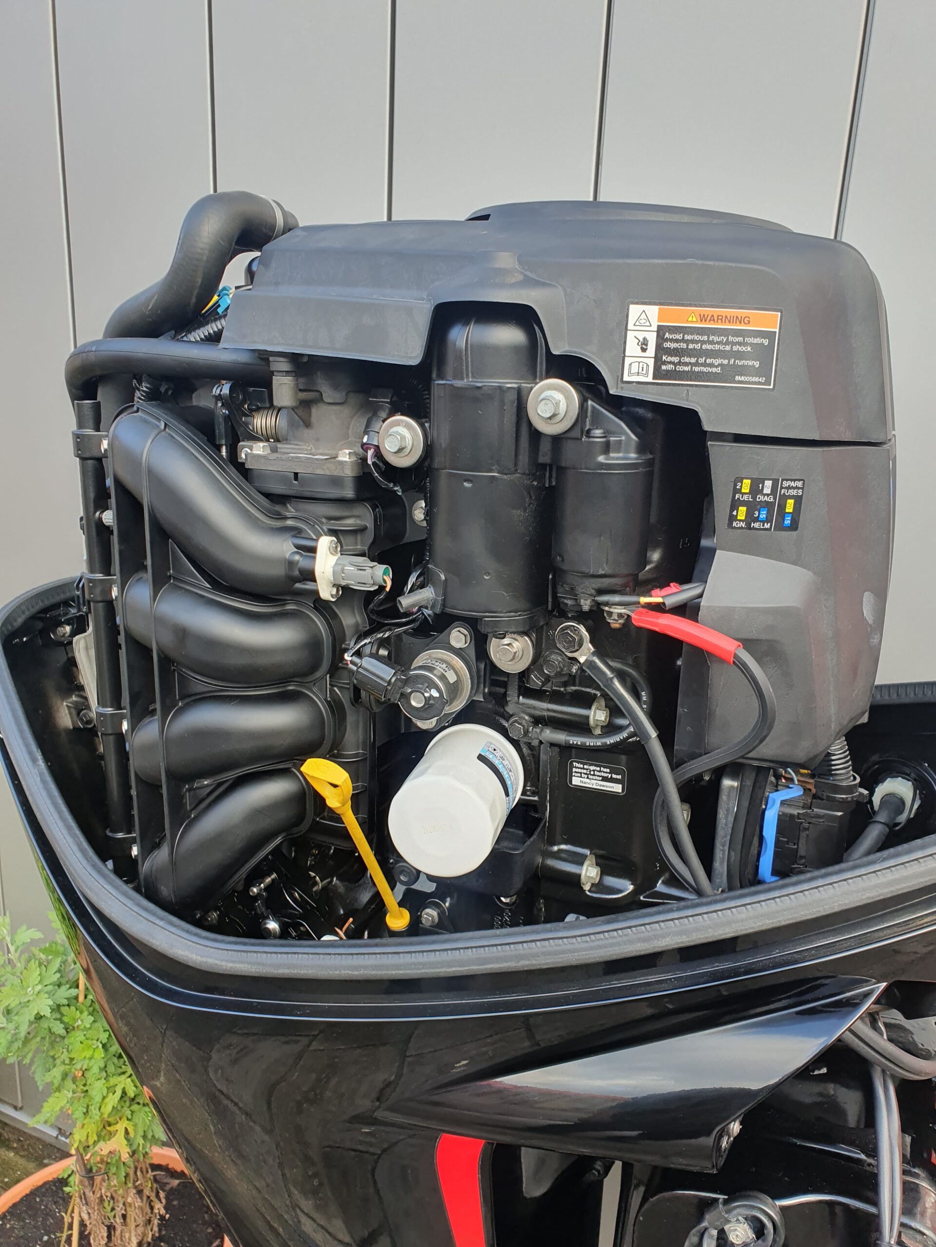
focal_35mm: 26
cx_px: 468
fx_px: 937
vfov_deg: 67.3
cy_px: 624
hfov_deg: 53.1
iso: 50
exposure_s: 1/142
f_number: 2.4
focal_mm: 4.32
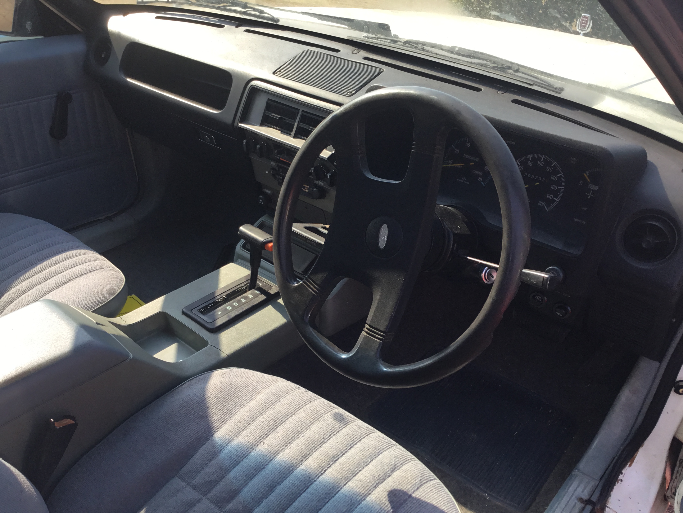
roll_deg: -8.3
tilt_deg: -30.6
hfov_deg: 58.4
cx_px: 342
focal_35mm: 31
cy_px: 256
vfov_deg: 45.4
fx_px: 612
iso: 25
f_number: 2.4
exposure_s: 1/272
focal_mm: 3.3
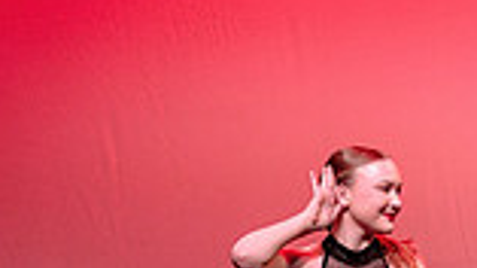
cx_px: 565
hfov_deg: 3.9
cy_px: 340
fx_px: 7001
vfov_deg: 2.2
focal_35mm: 554
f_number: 2.8
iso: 1250
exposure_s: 1/500
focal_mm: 120
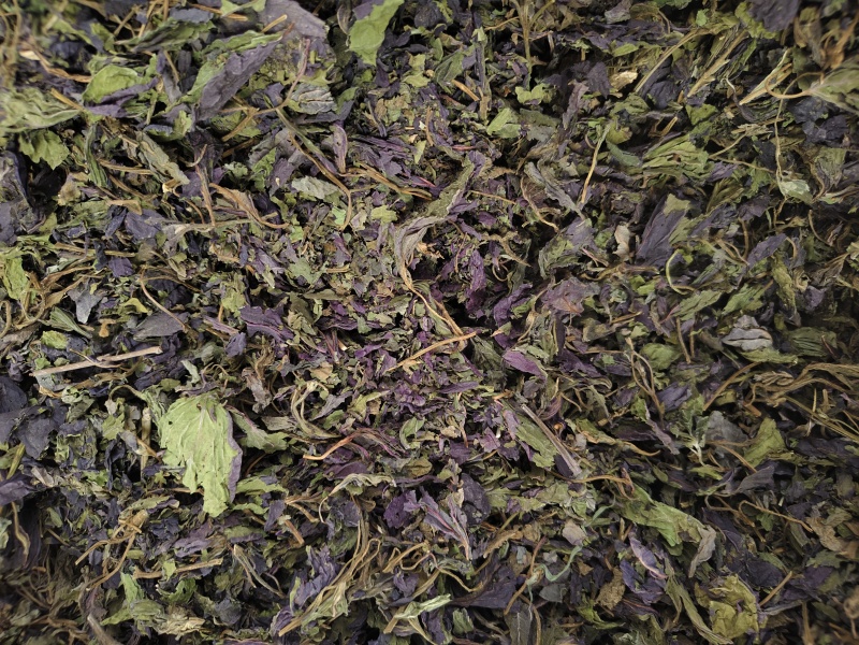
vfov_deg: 58.9
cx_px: 430
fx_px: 571
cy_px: 322
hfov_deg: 73.9
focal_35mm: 23
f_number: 1.88
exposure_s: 1/33.3
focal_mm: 5.56
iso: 1283
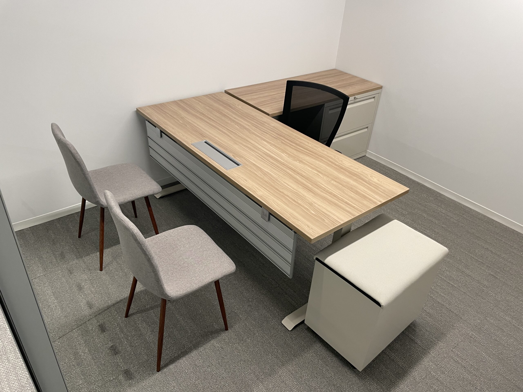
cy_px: 196
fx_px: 393
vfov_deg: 53.1
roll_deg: -3.4
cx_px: 262
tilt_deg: -31.8
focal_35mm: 26
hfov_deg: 67.3
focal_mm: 4.2
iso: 80
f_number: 1.6
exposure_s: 1/50
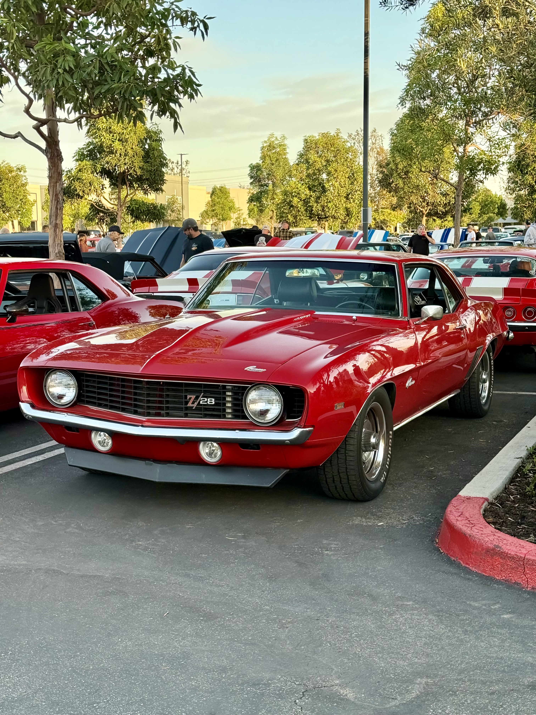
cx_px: 268
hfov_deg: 30.3
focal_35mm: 48
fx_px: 991
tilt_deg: -6.4
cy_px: 358
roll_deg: -0.2
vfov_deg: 39.7
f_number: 1.78
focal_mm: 6.76
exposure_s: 1/242
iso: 100
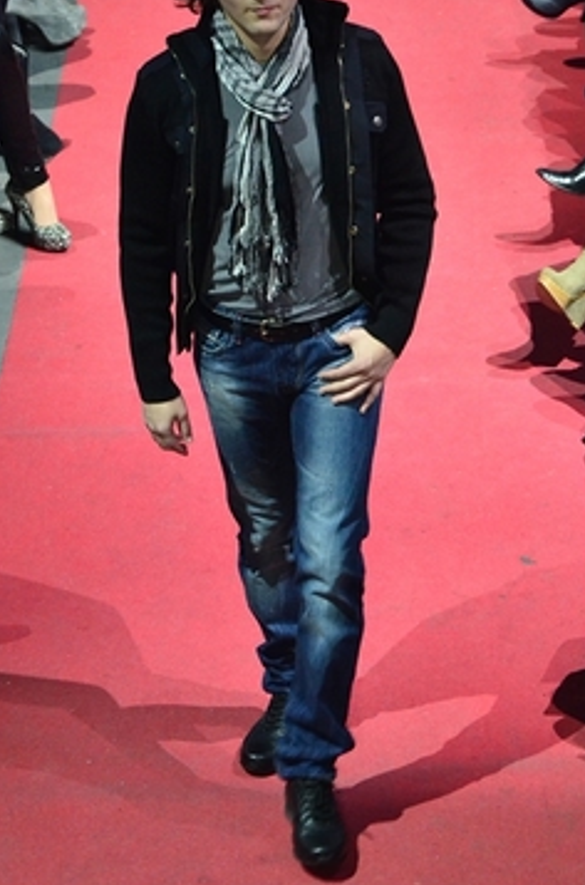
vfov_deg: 11.1
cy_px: 337
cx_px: 280
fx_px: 4553
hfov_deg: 7.4
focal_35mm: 186
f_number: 5.6
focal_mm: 85
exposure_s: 1/100
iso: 2000
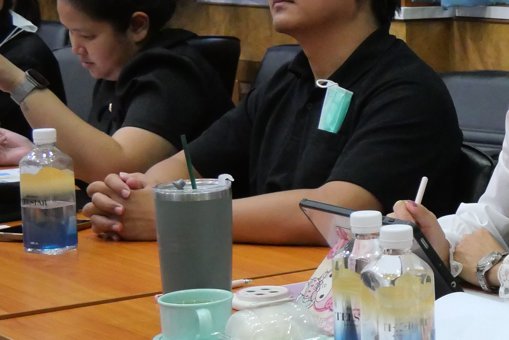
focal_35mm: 117
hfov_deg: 16.3
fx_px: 1655
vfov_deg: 11.7
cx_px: 712
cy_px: 153
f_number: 4.5
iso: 3200
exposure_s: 1/100
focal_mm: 20
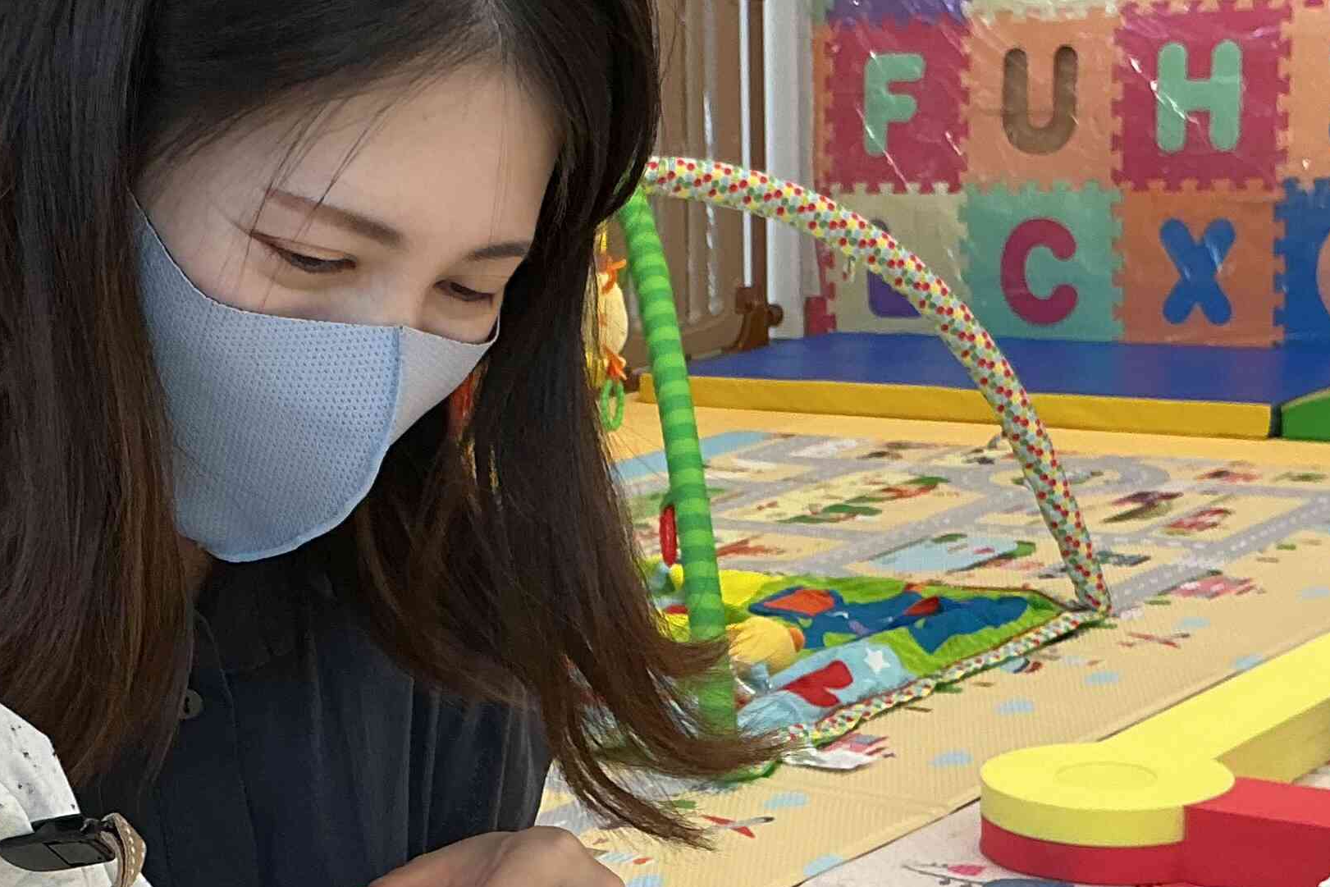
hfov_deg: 26.8
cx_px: 409
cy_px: 715
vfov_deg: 18.0
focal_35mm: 75
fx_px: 2771
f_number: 1.8
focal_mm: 3
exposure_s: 1/120
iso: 50
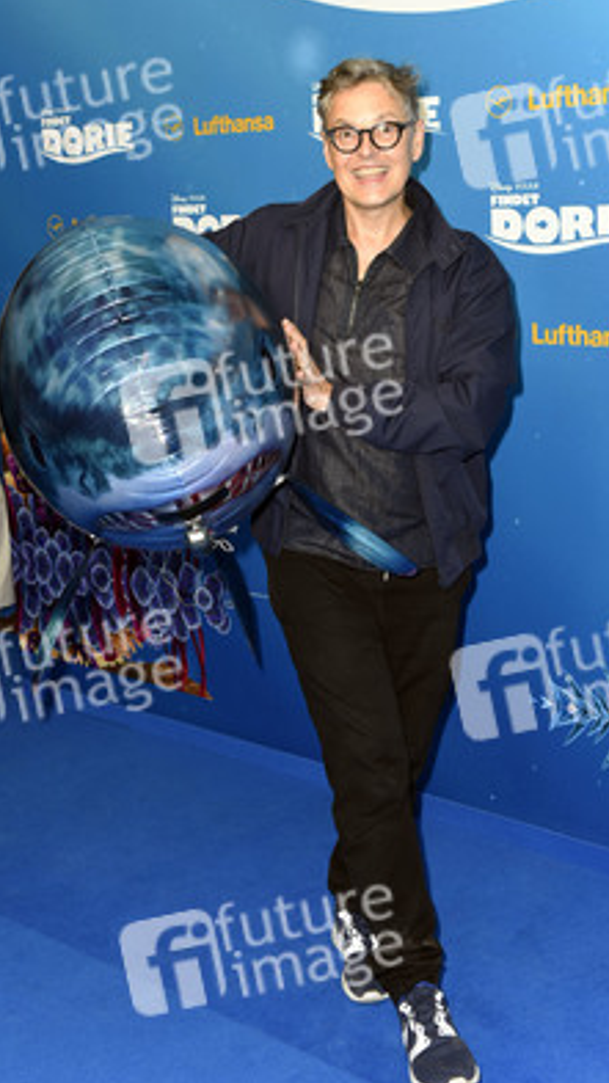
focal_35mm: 48
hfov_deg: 24.9
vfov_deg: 42.9
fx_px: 1378
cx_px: 342
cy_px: 537
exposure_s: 1/250
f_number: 5.6
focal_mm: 45
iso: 640
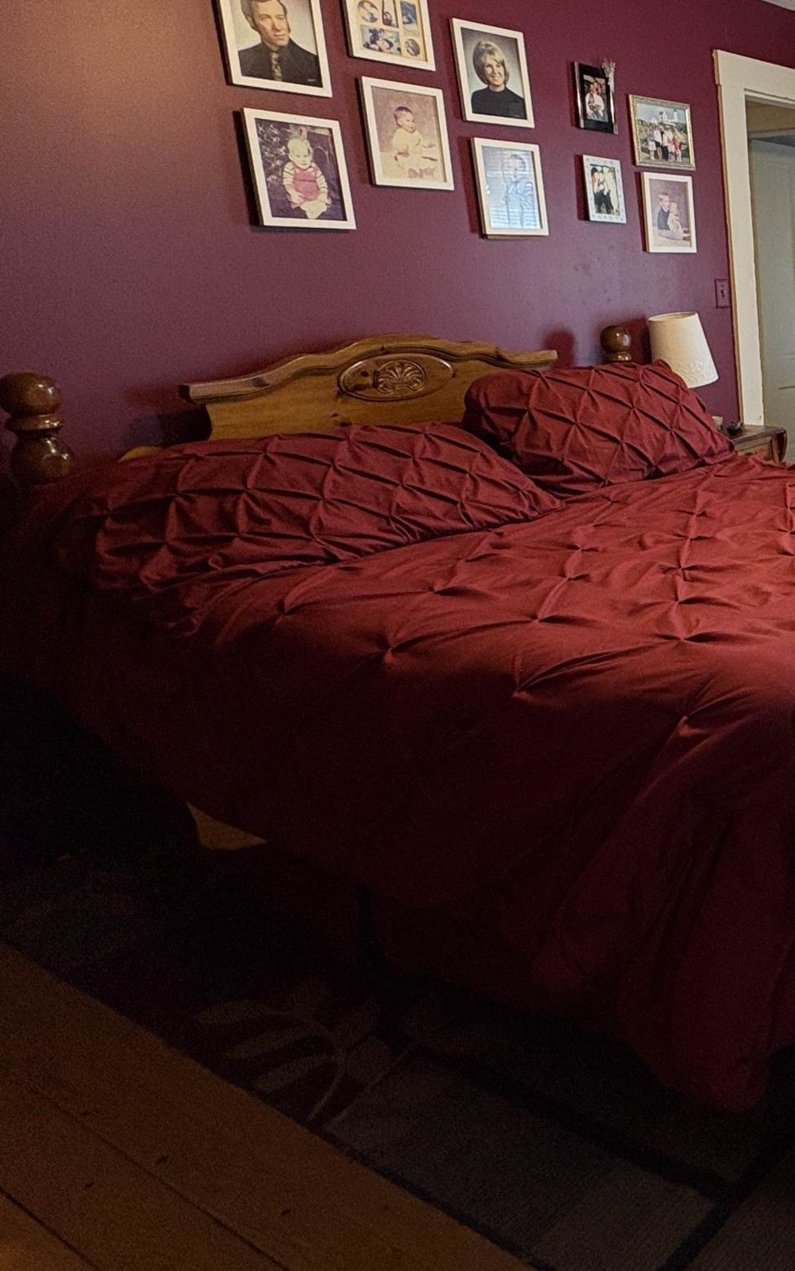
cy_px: 498
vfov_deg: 63.9
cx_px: 1051
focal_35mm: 29
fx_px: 1005
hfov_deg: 32.0
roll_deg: +0.1
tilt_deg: -12.0
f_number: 2.2
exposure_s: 1/60
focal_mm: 2.22
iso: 250
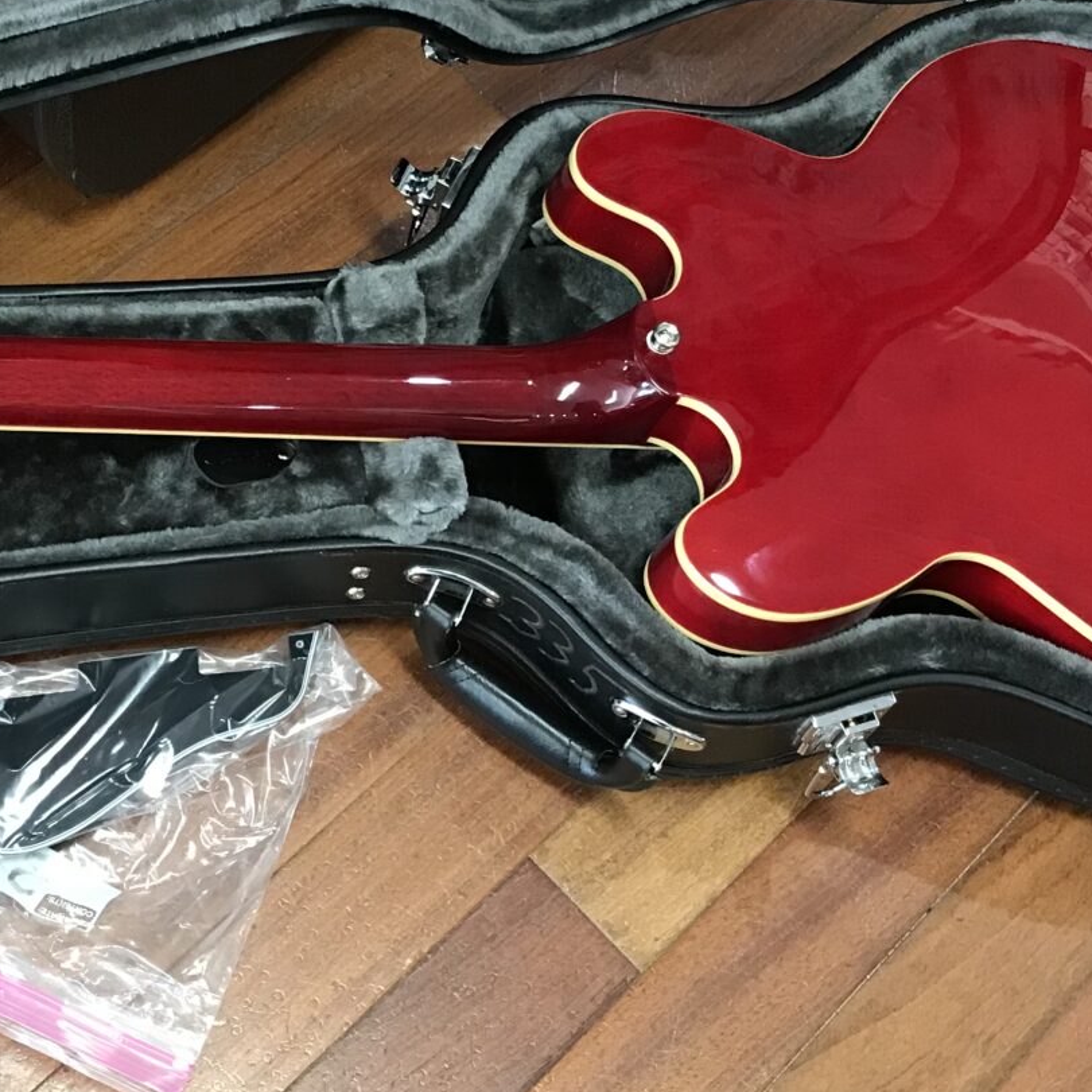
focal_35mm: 61
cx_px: 355
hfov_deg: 28.0
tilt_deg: -59.6
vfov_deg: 28.1
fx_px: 2177
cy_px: 454
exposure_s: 1/15
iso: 64
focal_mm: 3.99
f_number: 1.8
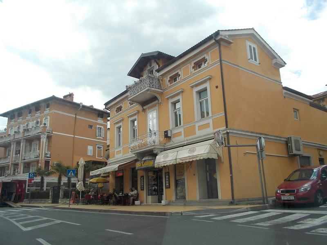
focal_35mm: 29
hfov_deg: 61.7
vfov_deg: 48.2
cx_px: 164
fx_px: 274
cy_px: 122
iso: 80
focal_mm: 4.1
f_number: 3.3
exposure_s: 1/320
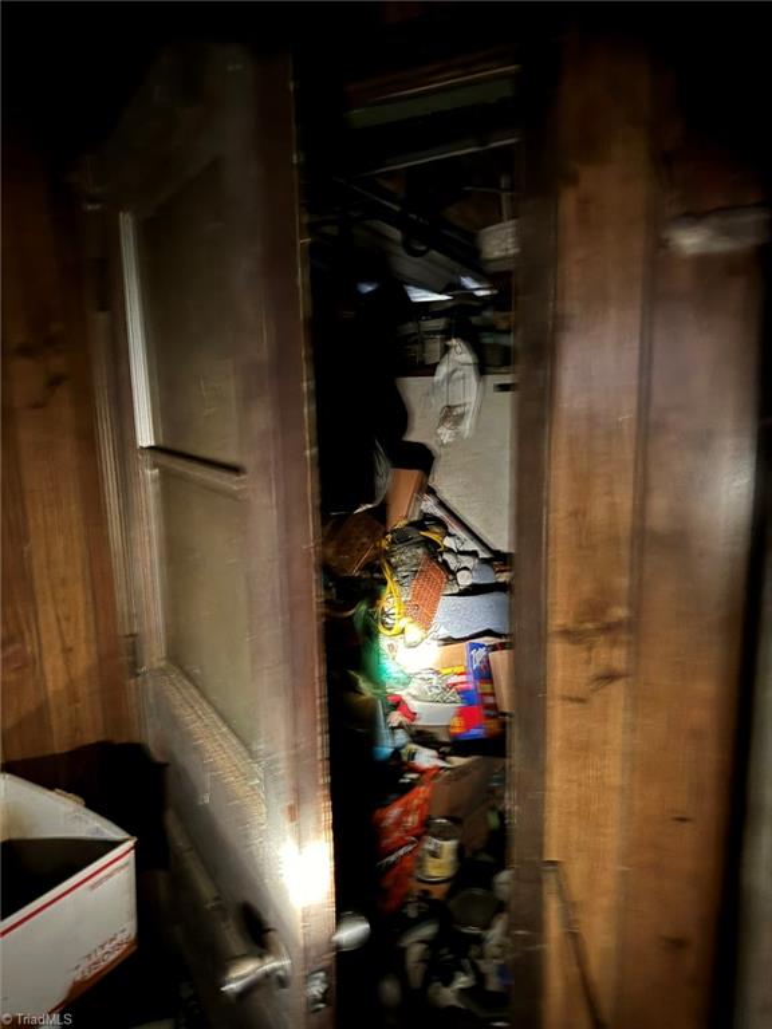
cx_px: 386
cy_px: 514
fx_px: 714
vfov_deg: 71.6
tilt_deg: -11.6
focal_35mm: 24
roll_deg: +0.0
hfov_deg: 56.8
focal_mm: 6.76
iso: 2000
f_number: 1.78
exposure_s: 1/5
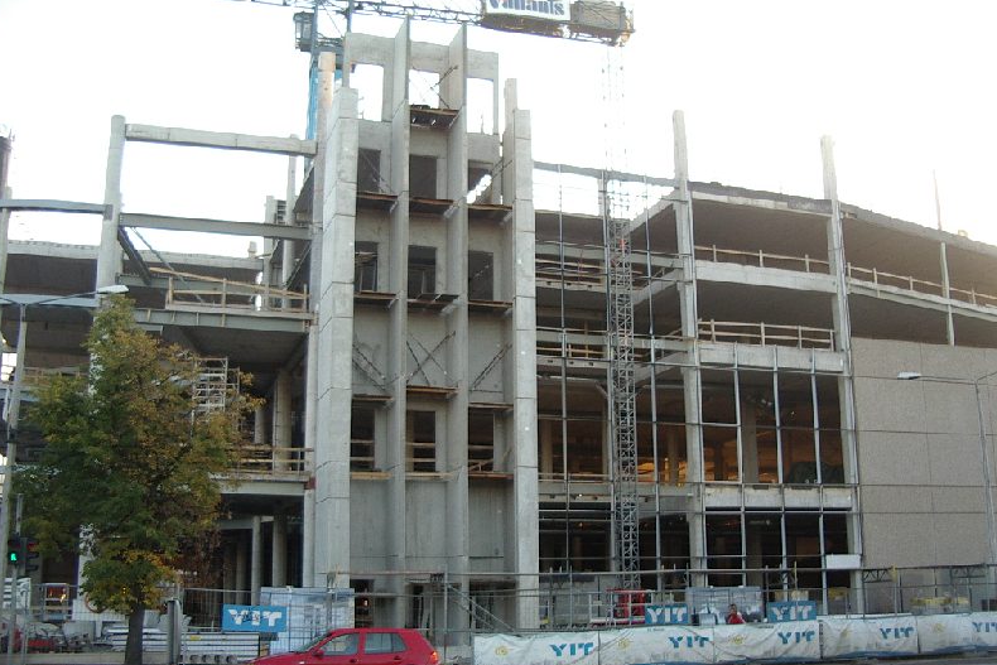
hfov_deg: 48.4
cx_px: 493
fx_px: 1108
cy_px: 336
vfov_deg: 33.4
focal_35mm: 40
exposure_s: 1/60
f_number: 2.6
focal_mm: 5.8
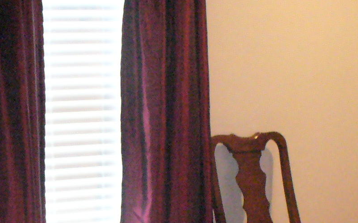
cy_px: 225
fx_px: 1229
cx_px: 49
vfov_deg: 10.3
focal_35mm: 126
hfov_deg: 16.4
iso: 400
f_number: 2.8
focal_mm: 6.1
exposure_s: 1/25
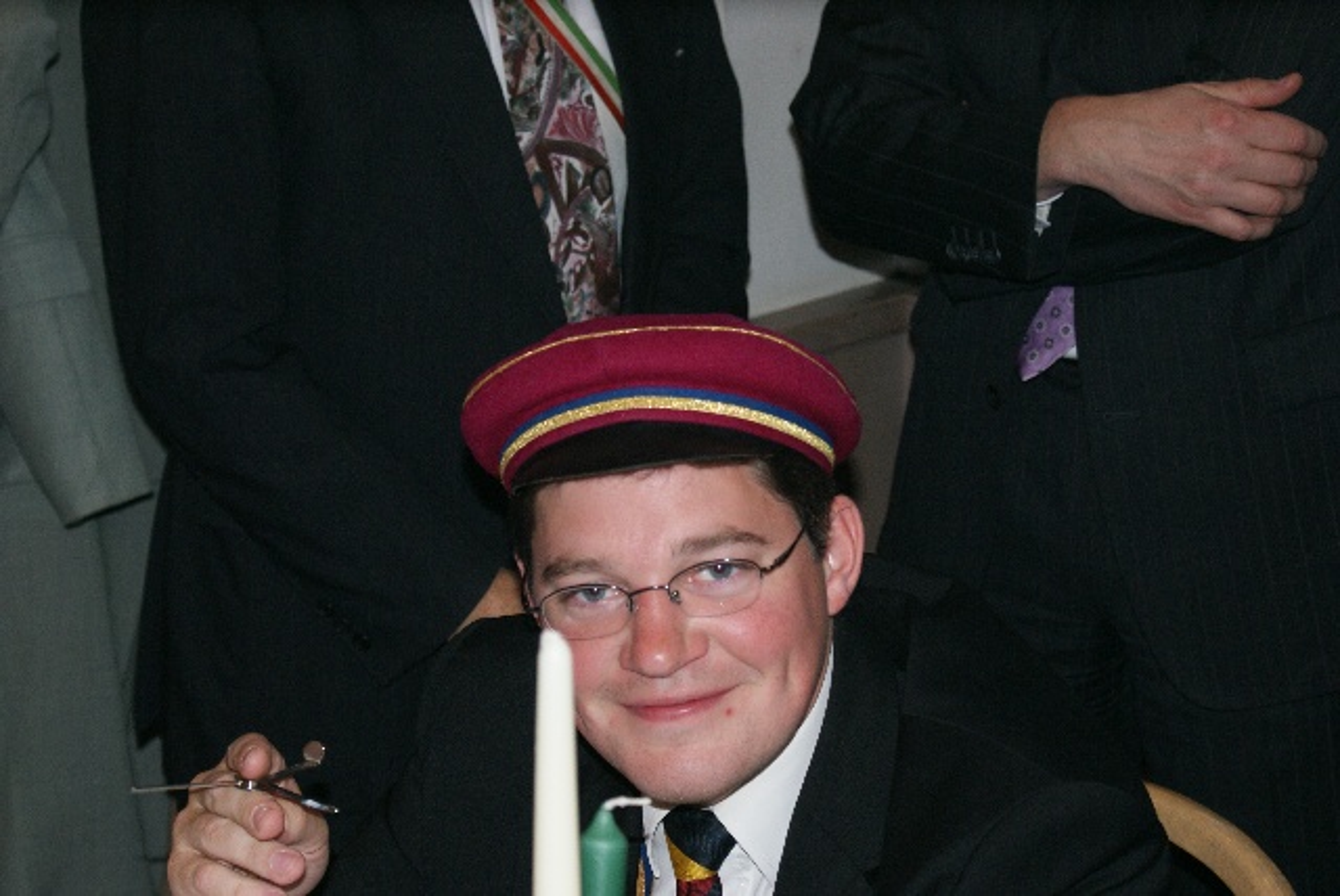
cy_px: 448
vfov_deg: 16.6
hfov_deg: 24.6
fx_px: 3074
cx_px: 670
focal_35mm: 82
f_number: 5.6
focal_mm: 55
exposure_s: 1/80
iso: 400
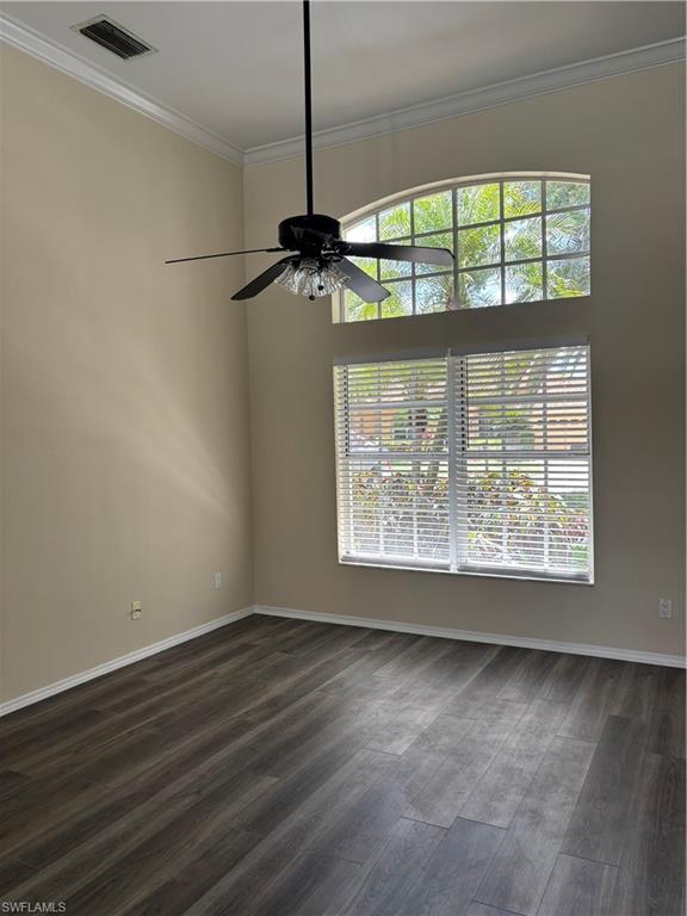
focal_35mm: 26
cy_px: 458
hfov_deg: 53.1
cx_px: 344
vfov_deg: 67.3
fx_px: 688
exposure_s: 1/121
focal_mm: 5.96
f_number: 1.6
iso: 50
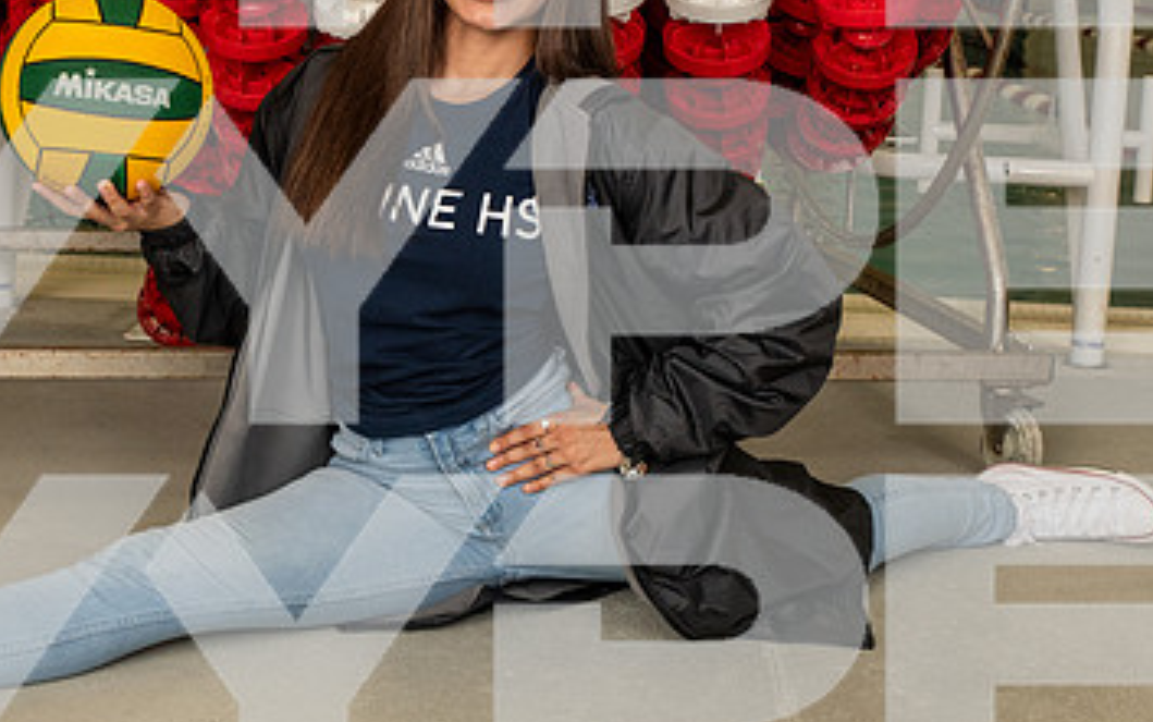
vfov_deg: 19.4
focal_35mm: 67
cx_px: 441
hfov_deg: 30.5
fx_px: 2106
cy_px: 253
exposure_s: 1/250
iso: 500
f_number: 7.1
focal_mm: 40
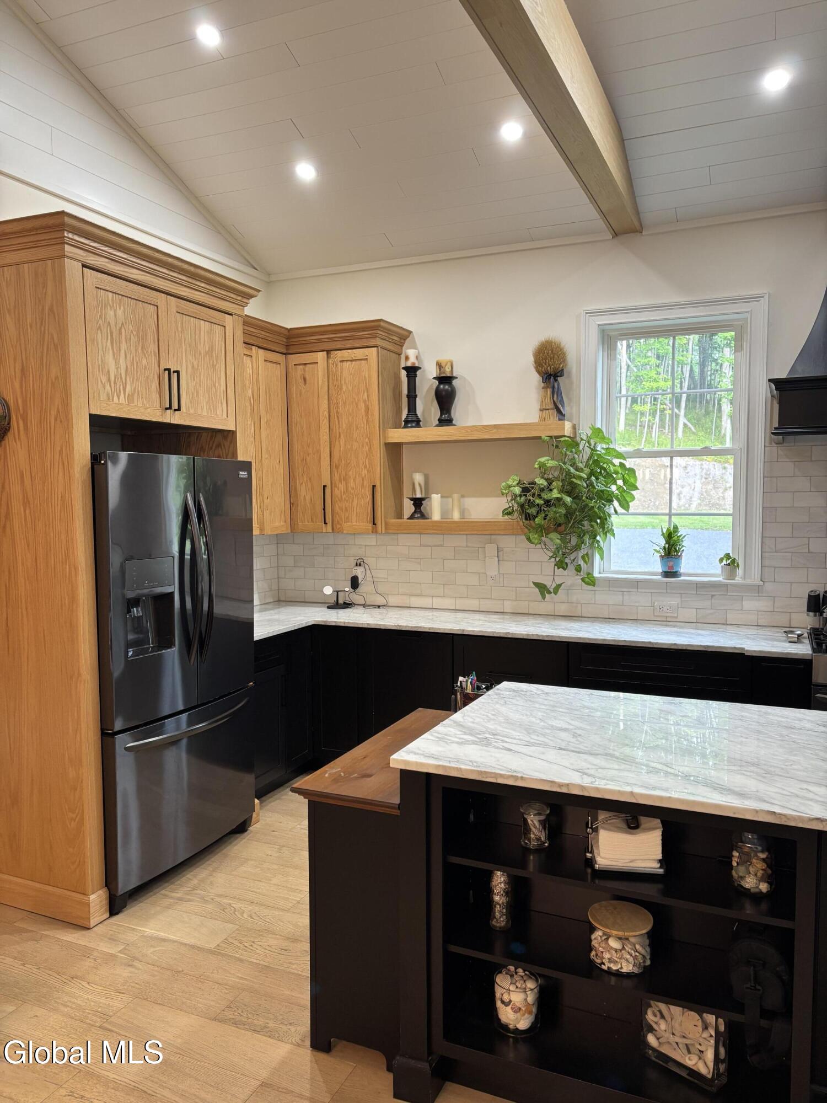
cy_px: 552
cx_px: 414
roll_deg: +0.0
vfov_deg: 67.3
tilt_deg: -4.6
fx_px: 828
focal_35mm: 26
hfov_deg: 53.1
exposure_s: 1/60
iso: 125
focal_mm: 5.96
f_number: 1.6
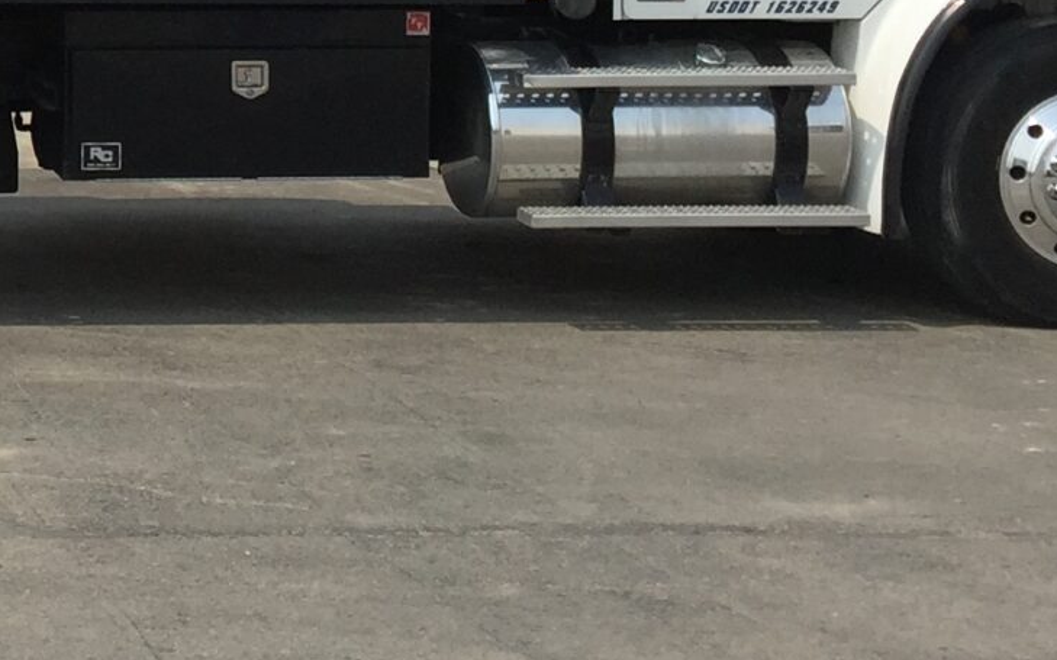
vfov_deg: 11.8
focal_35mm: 108
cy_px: -218
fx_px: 3110
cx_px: -351
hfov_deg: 17.9
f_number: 2.2
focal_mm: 4.15
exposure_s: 1/2475
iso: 32
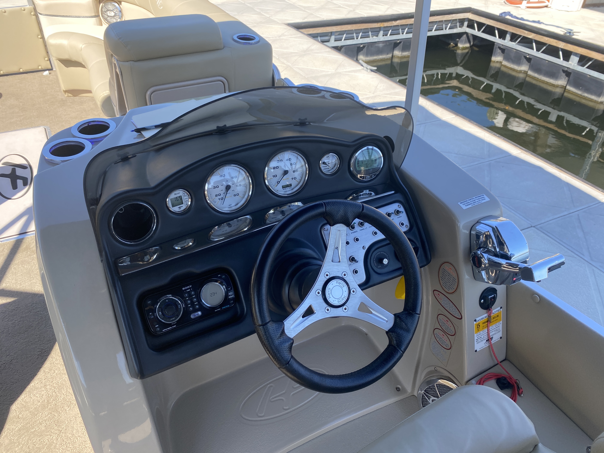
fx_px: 454
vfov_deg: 53.1
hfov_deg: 67.3
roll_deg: -3.5
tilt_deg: -35.8
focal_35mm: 26
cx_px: 302
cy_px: 226
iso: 32
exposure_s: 1/529
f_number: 1.8
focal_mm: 4.25
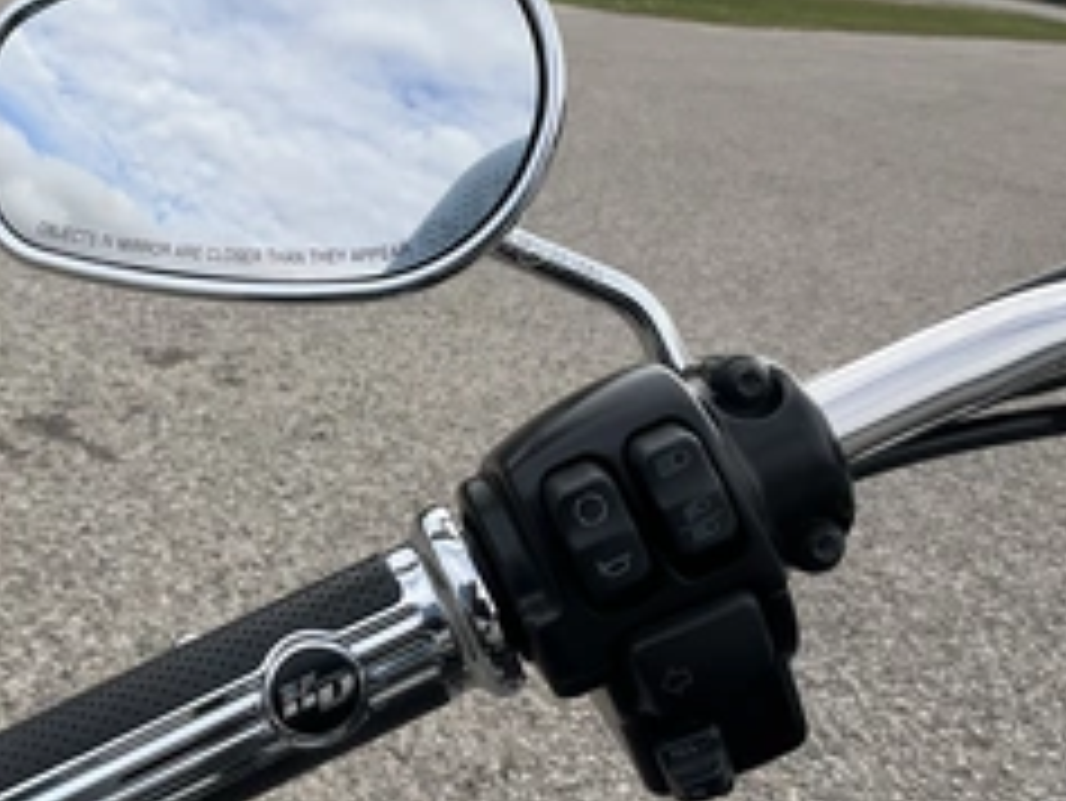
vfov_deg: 29.7
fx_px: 1510
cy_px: 400
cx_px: 459
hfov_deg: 38.8
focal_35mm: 49
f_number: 1.8
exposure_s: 1/962
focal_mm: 3
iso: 25
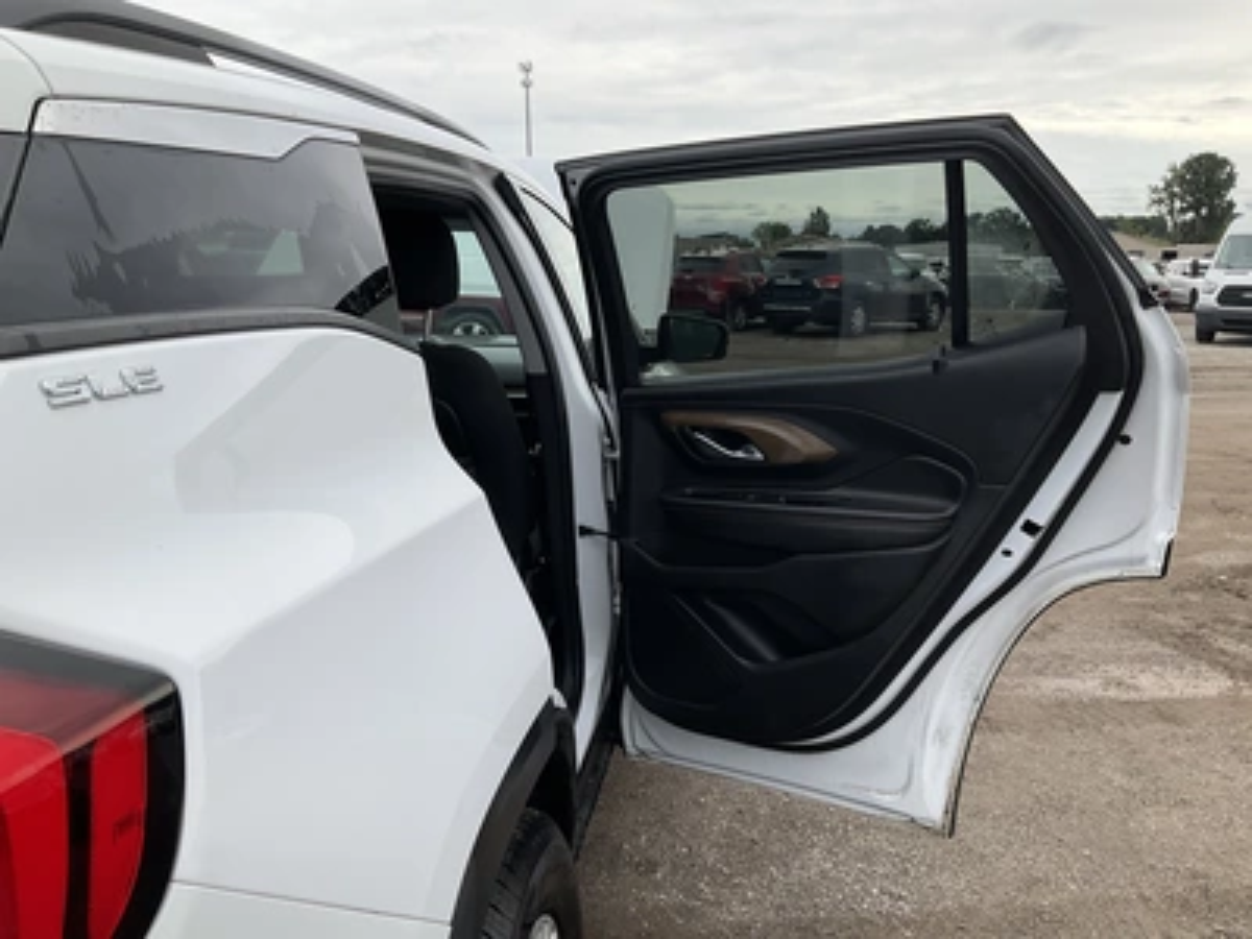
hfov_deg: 61.7
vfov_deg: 48.2
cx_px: 626
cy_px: 470
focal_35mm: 29
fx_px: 1049
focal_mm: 3
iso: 25
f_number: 1.8
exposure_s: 1/1451
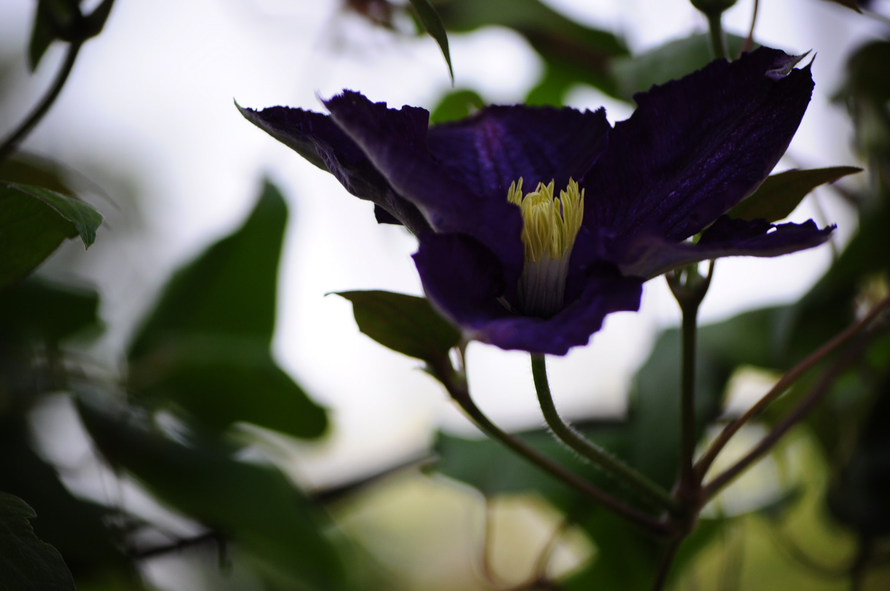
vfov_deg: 7.6
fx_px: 4444
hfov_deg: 11.4
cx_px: 445
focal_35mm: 180
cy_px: 296
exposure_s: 1/200
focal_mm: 120
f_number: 5
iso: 200
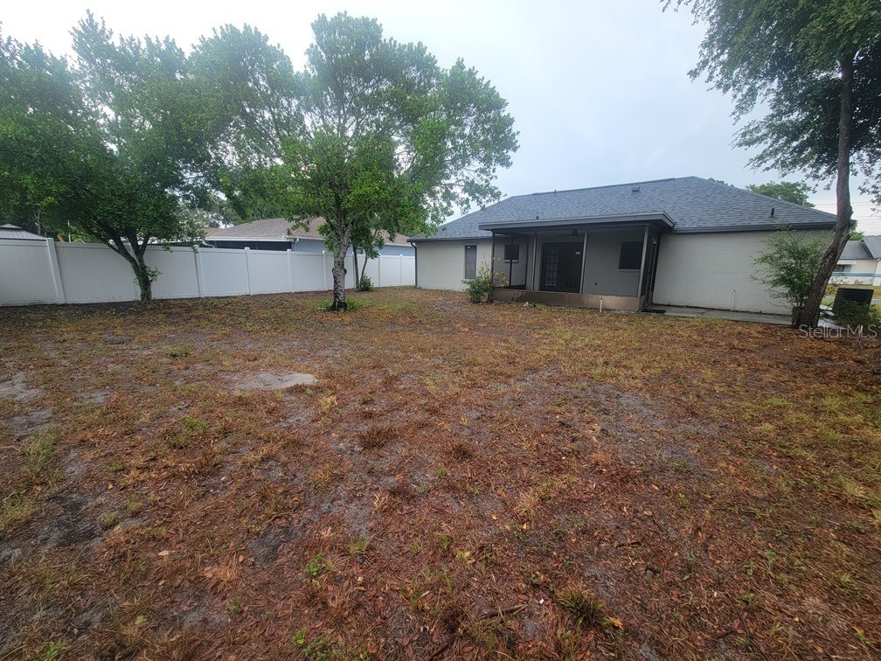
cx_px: 440
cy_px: 330
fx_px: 331
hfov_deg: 106.2
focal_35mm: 13
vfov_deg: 89.9
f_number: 2.2
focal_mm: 2.2
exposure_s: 1/132
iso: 50
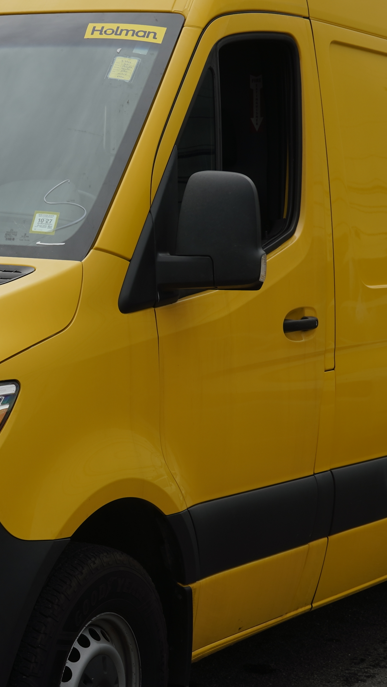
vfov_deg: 21.9
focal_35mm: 97
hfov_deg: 12.2
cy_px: 383
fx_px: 1774
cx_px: -53
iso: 100
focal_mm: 25.4
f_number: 5
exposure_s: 1/125
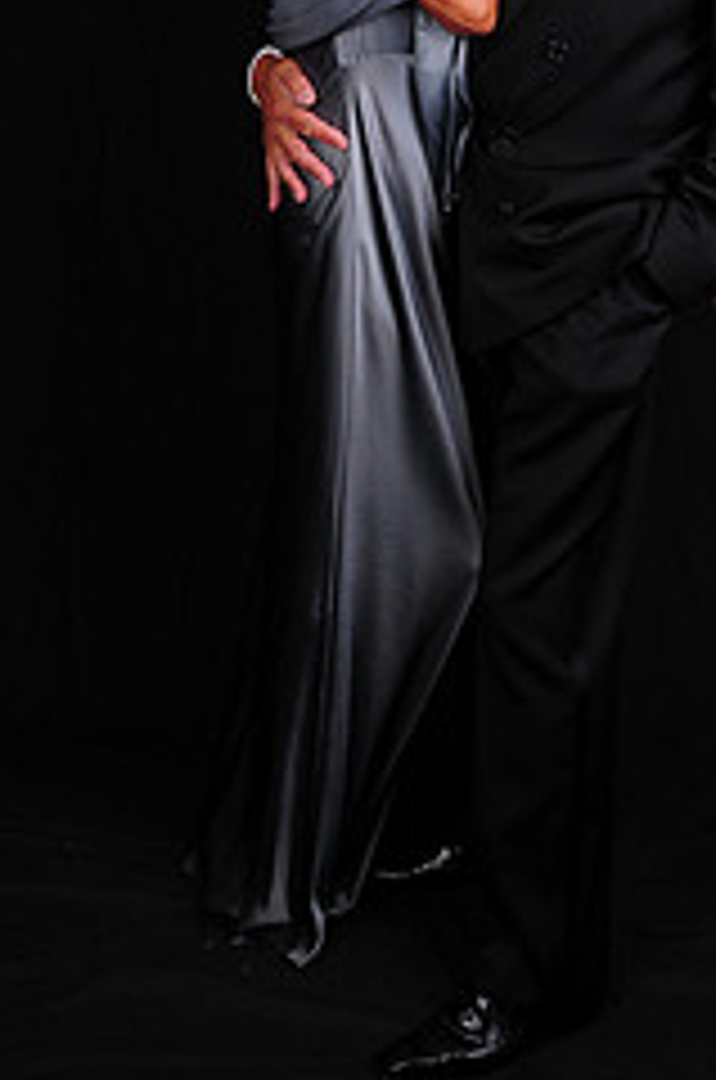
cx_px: 480
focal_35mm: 62
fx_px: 1858
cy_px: 270
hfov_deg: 21.7
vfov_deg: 31.9
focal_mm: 22
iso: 200
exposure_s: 1/125
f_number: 8
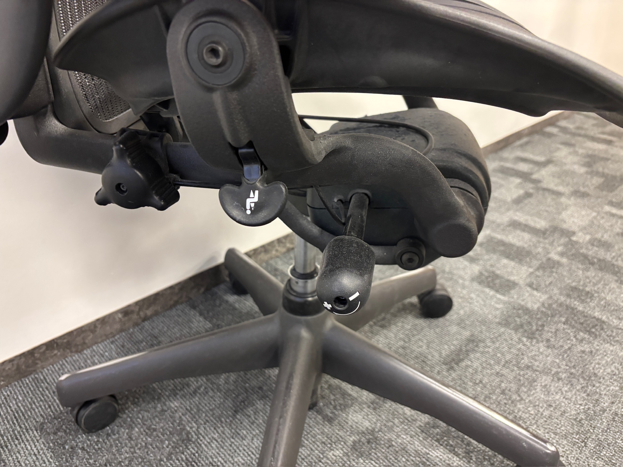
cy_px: 234
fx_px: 468
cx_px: 312
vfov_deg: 53.1
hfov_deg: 67.3
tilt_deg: -28.8
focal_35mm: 26
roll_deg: -0.6
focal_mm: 5.96
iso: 400
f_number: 1.6
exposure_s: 1/50
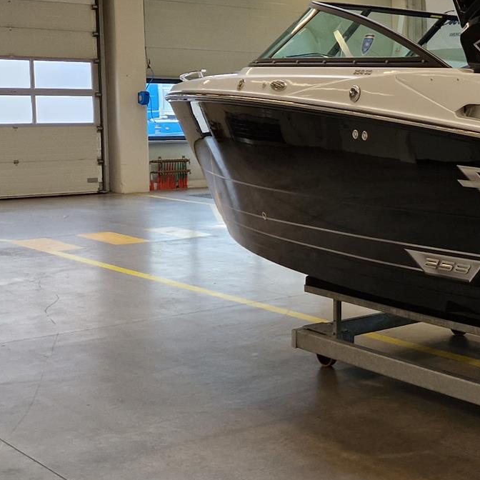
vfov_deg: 27.6
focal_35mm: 62
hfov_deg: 24.1
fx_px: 973
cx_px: 635
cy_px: 176
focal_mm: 5.4
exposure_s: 1/100
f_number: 1.8
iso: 125
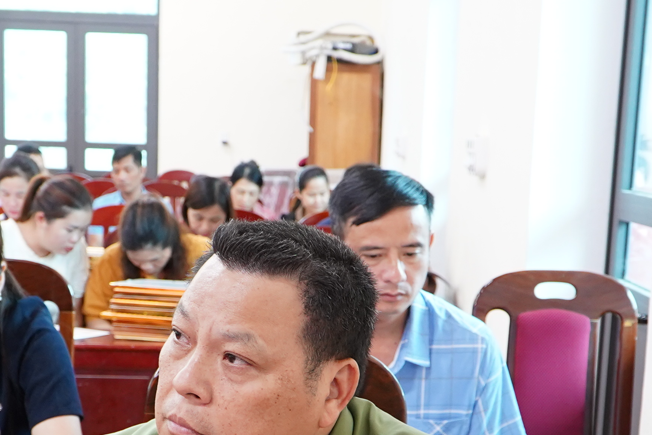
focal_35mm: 75
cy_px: 419
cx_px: 256
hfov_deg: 26.9
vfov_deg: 17.8
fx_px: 1358
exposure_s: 1/40
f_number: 4
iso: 1600
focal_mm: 22
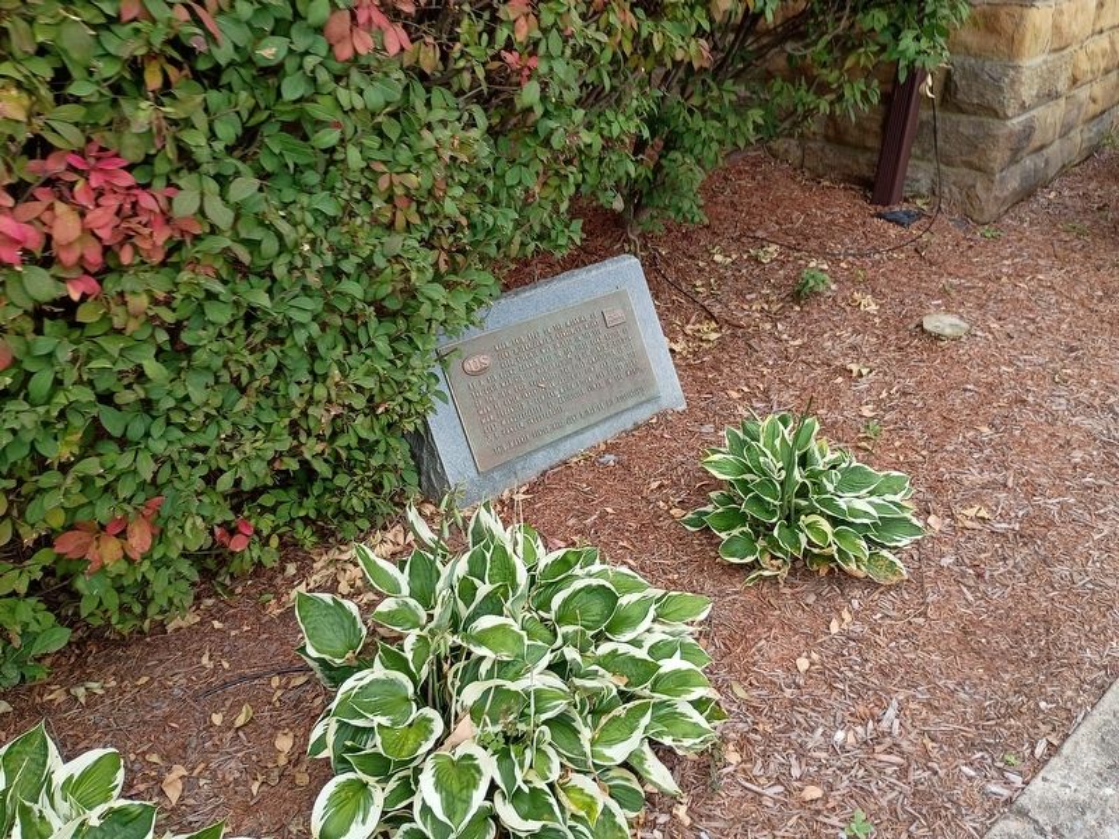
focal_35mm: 29
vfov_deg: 48.2
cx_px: 560
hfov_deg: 61.7
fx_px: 937
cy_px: 420
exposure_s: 1/222
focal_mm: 4.27
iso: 100
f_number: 1.8
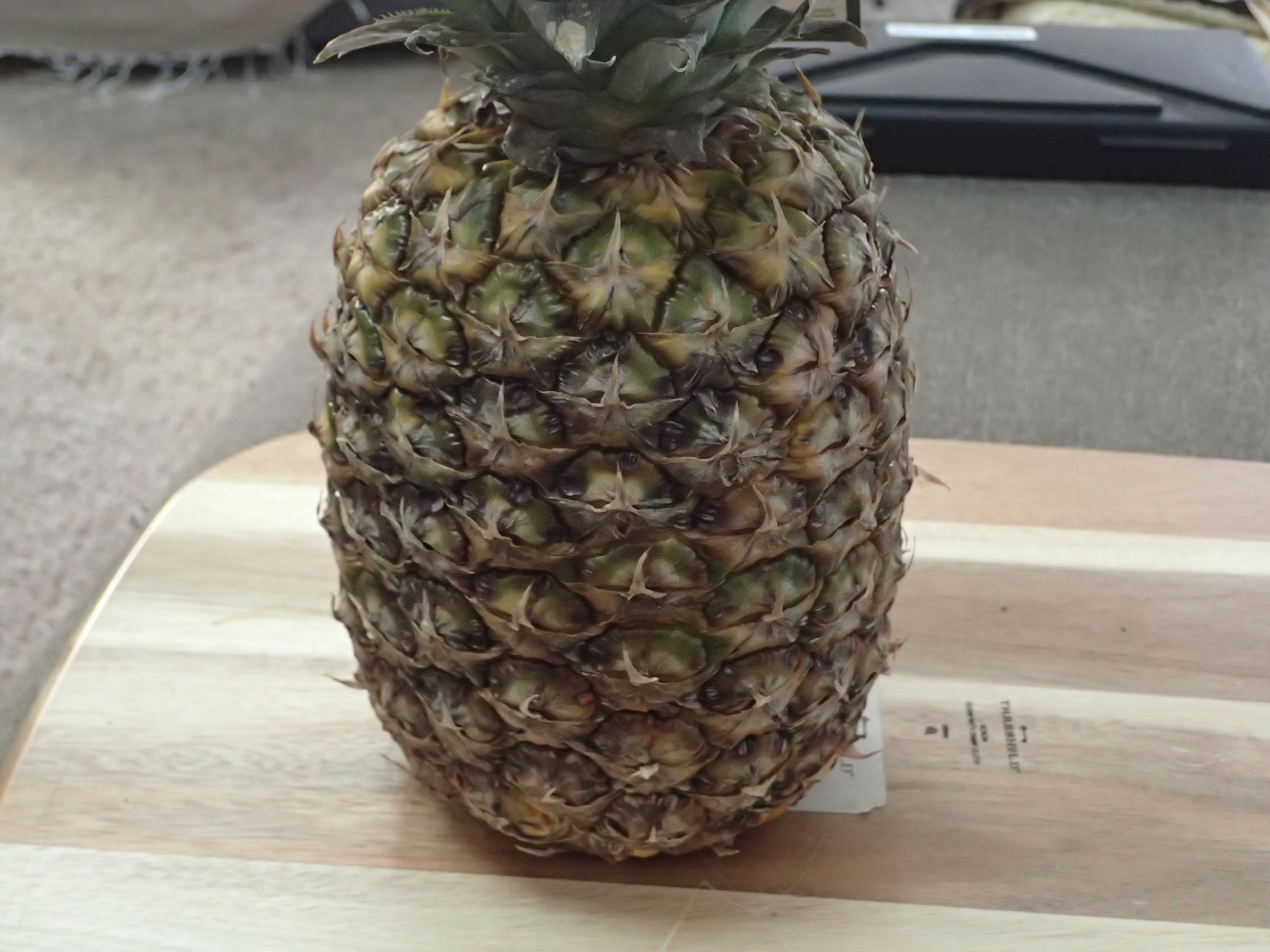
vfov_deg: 27.5
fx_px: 1944
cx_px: 635
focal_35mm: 53
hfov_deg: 36.2
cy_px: 476
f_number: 3.4
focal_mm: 9.61
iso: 800
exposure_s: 1/25
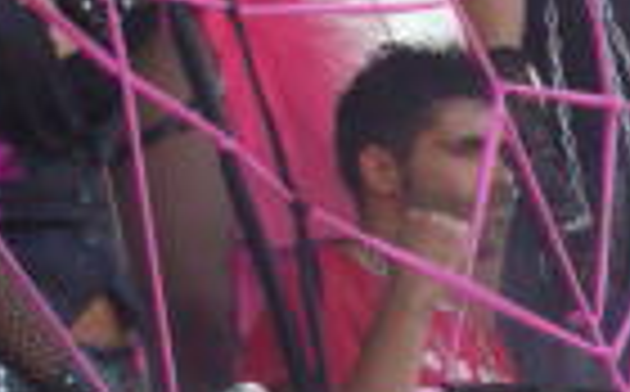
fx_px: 3411
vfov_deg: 6.5
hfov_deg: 10.5
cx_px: 504
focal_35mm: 199
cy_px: -50
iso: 100
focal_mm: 5.5
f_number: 2.8
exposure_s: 1/250
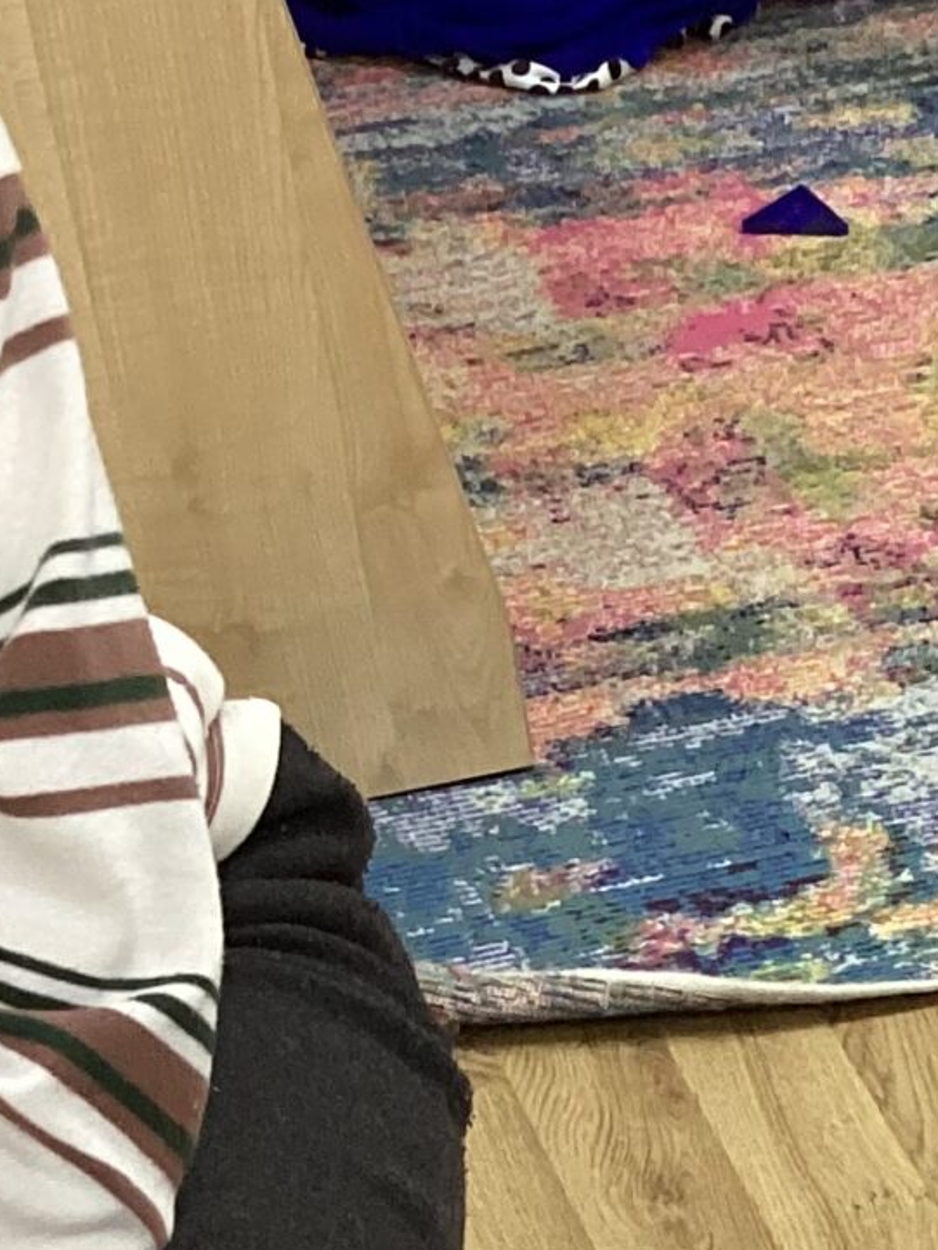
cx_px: 1472
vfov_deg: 16.1
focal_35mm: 110
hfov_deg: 12.7
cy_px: 1982
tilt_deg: -47.6
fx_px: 3973
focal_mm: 3.3
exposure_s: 1/50
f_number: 2.4
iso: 200
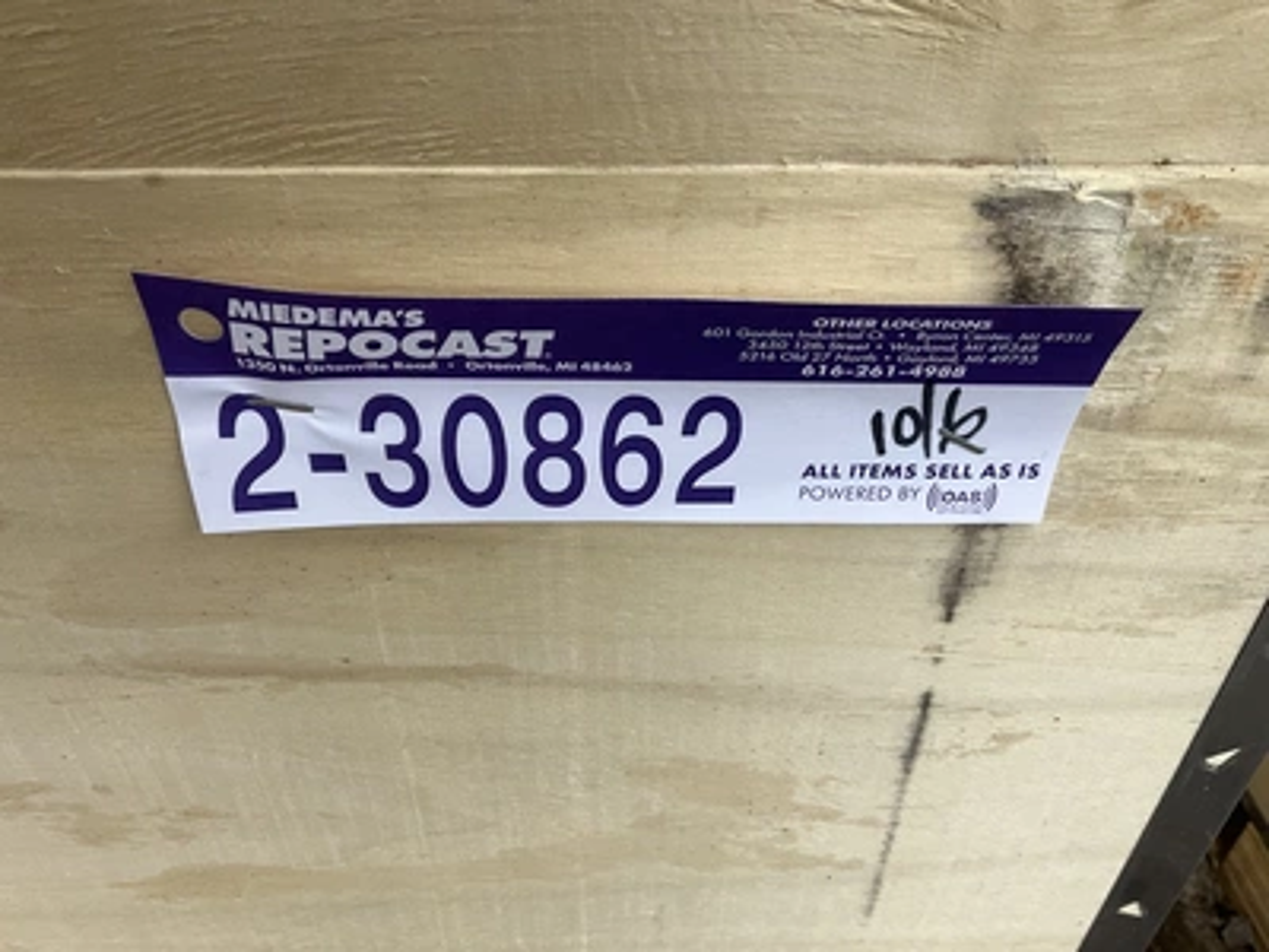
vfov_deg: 48.2
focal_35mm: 29
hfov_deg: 61.7
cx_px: 634
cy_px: 476
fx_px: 1063
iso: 25
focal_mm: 3
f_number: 1.8
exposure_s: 1/422
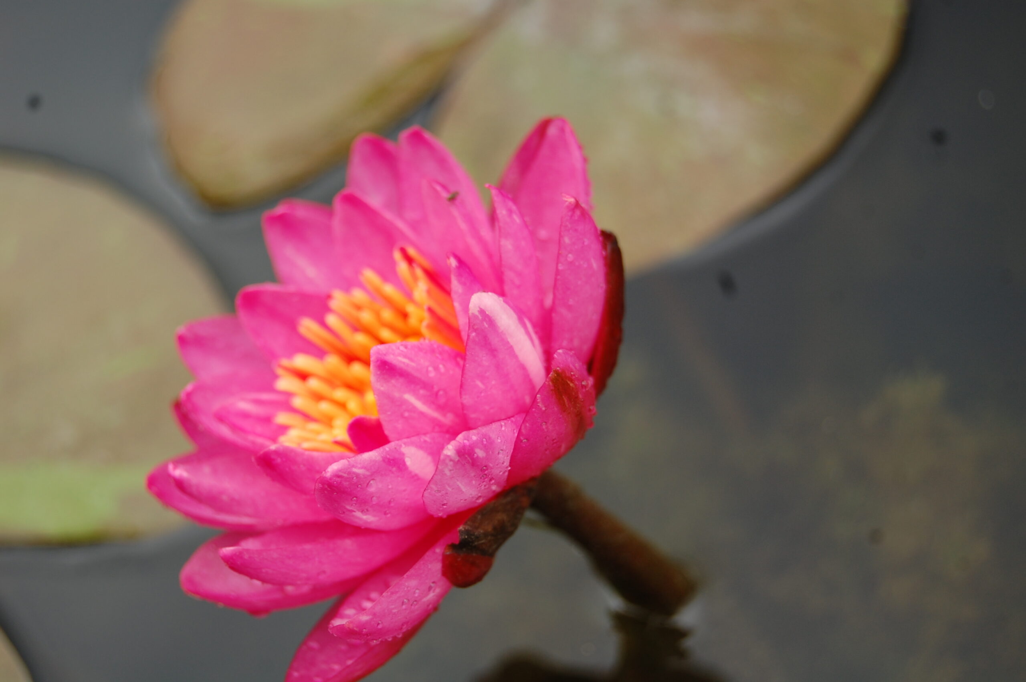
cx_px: 513
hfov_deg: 24.6
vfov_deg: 16.5
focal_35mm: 82
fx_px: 2349
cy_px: 341
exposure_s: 1/125
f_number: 5.6
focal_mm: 55
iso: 200
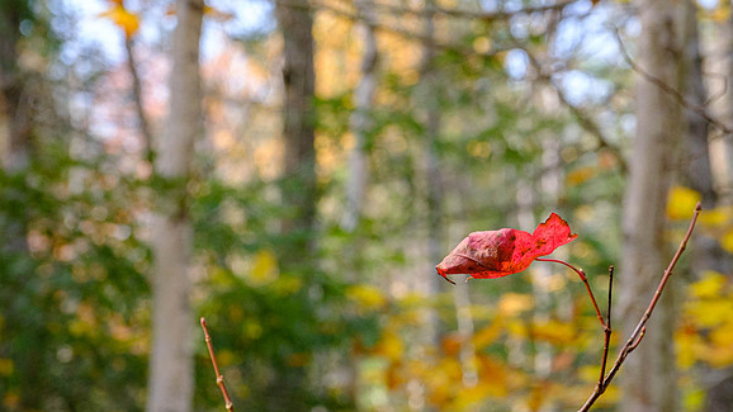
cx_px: 432
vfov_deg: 11.6
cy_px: 229
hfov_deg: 20.5
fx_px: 2021
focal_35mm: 104
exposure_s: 1/400
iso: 1600
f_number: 8
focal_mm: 55
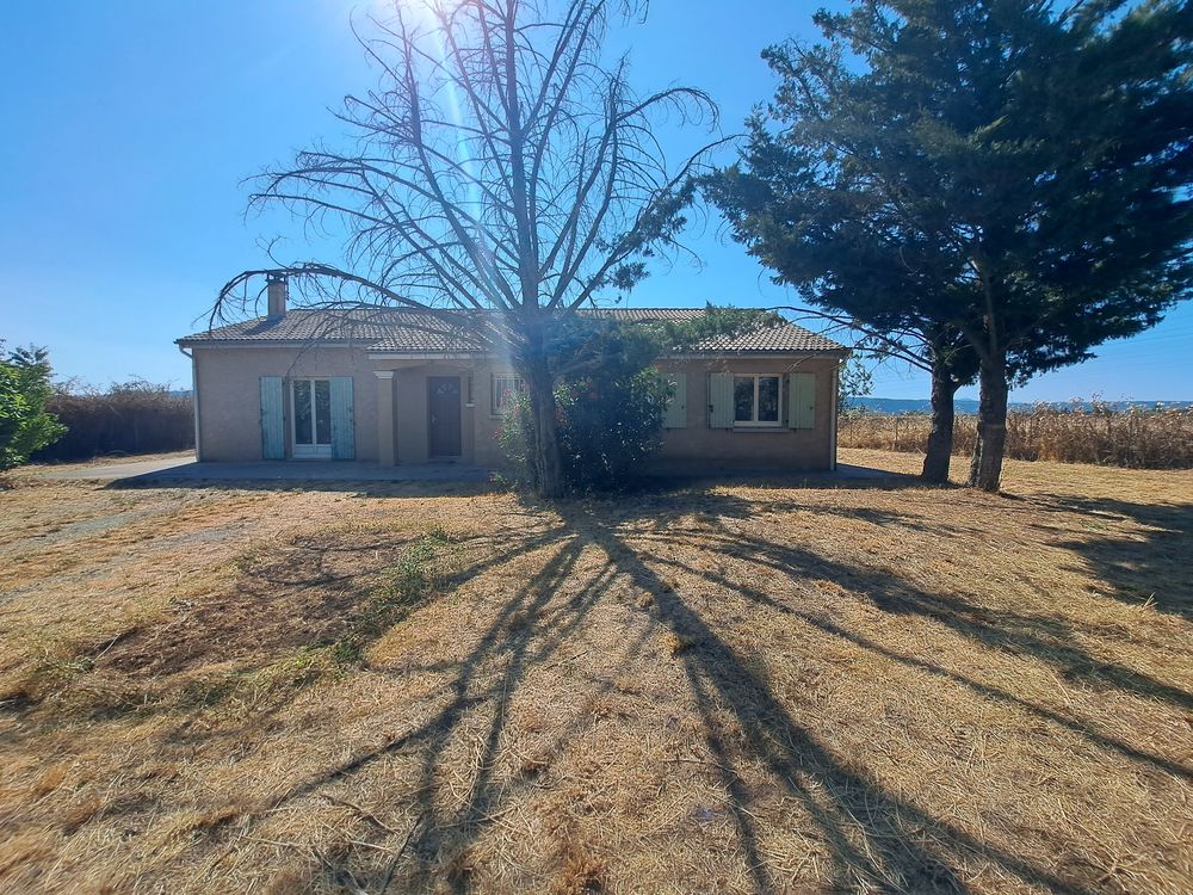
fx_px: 448
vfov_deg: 89.9
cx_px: 596
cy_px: 448
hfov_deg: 106.2
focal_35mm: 13
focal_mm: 1.74
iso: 50
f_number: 2.2
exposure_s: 1/2037
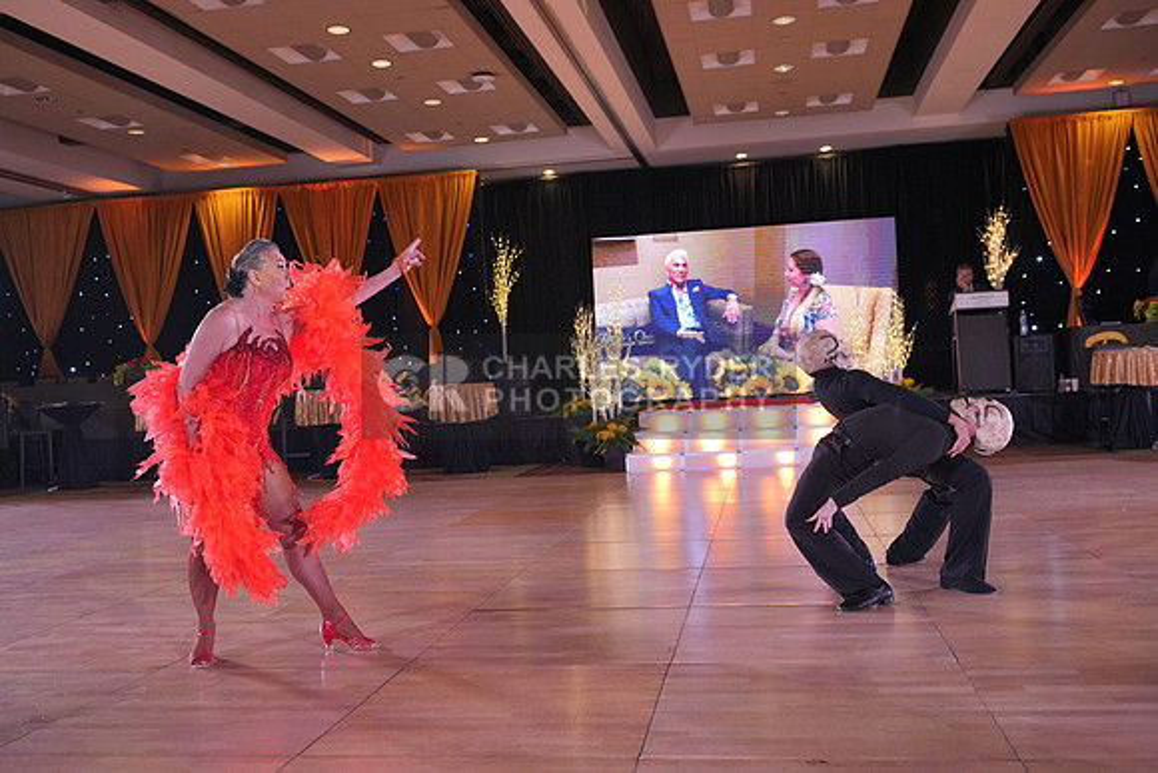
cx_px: 579
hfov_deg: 54.4
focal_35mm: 35
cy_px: 386
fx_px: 1126
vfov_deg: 37.9
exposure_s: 1/400
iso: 2000
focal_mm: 35
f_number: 4
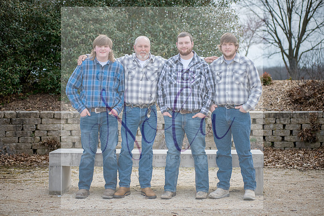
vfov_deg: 17.1
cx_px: 162
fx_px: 720
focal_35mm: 80
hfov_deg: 25.4
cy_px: 108
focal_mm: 80
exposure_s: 1/1000
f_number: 4.5
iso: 400
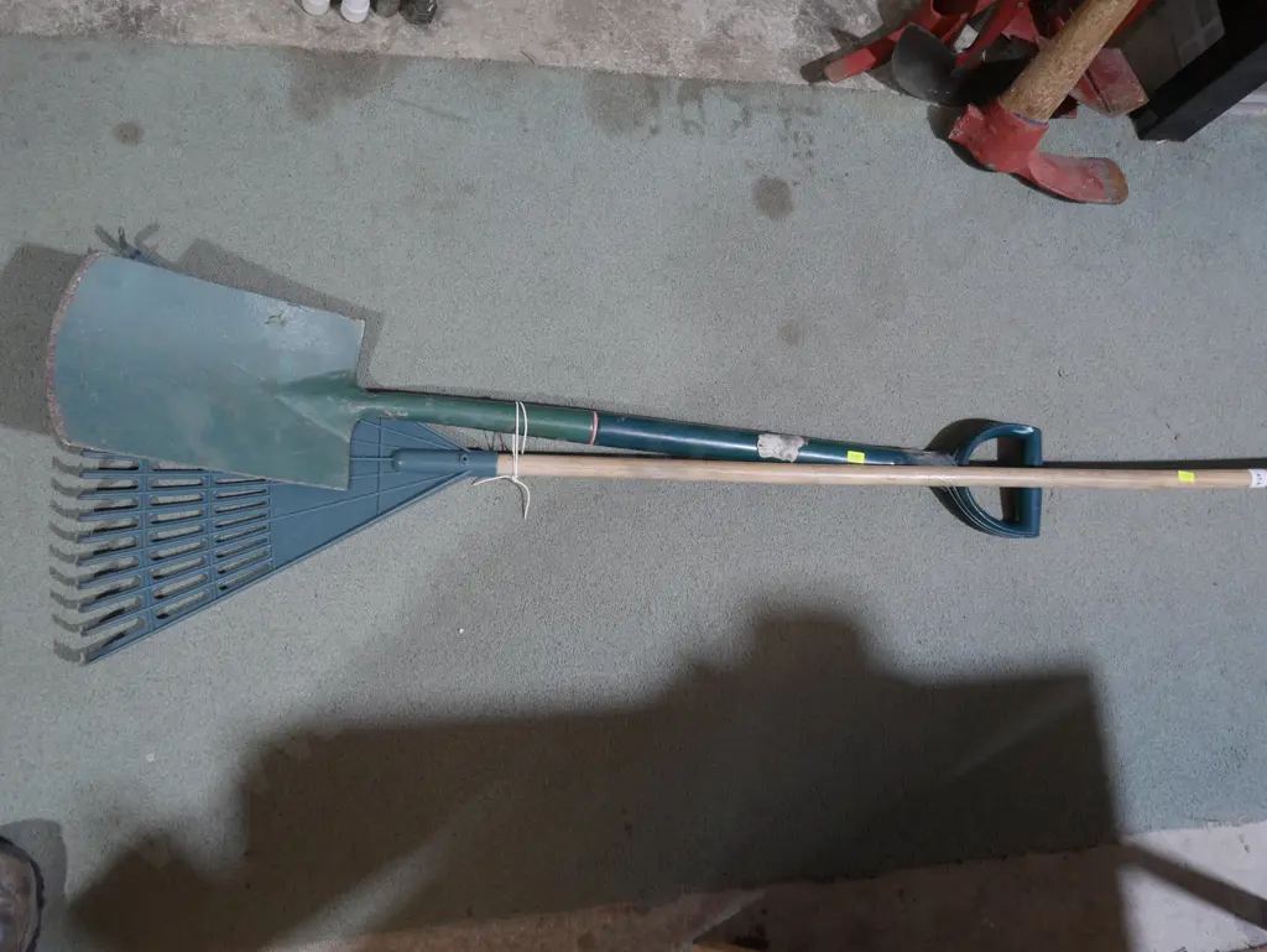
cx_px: 634
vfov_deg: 39.7
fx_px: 1318
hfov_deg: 51.3
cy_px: 476
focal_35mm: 36
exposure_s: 1/60
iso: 500
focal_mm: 18
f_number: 4
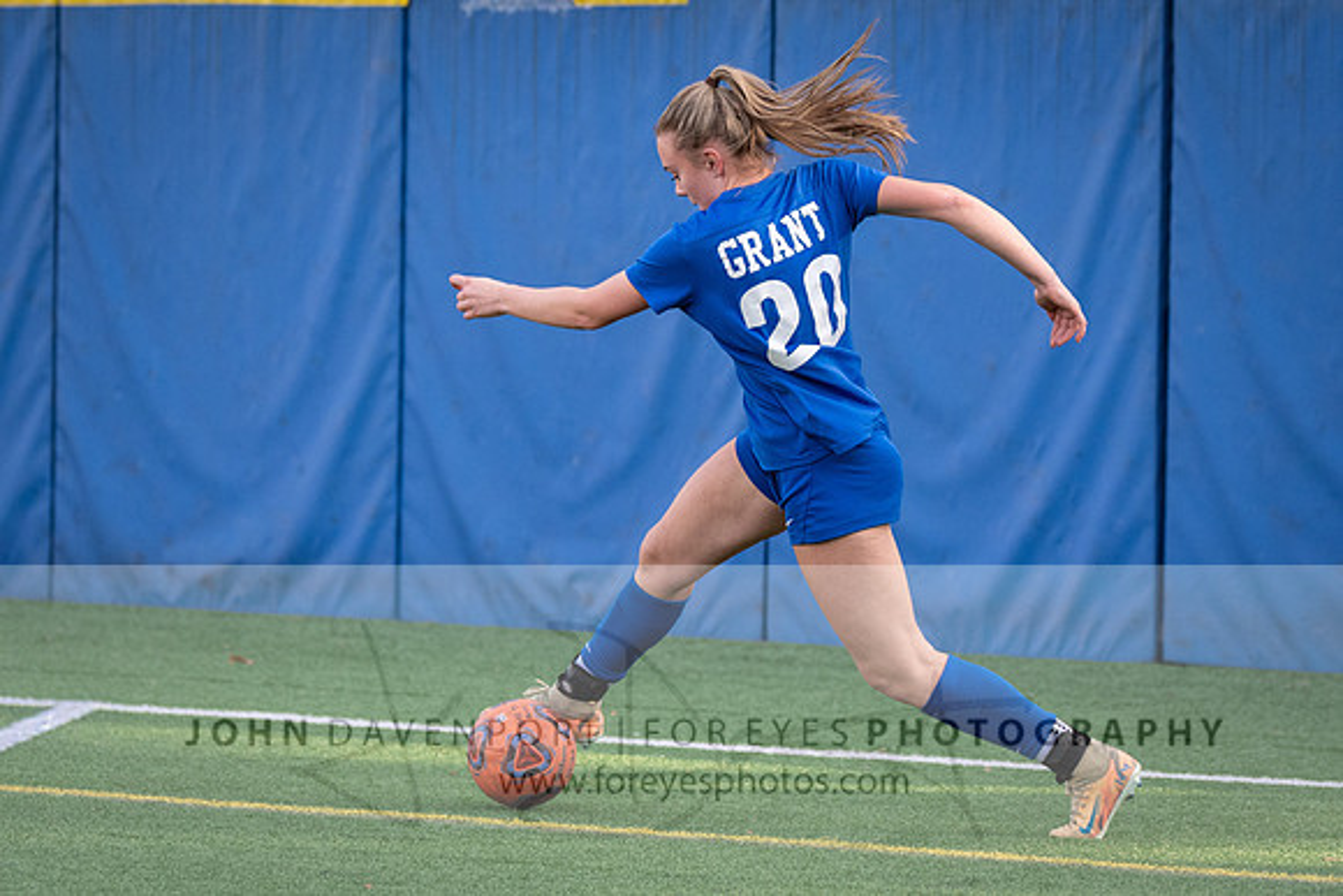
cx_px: 771
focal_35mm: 204
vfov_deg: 6.7
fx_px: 7623
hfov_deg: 10.1
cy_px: 237
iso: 1250
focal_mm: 120
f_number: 2.8
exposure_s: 1/2000
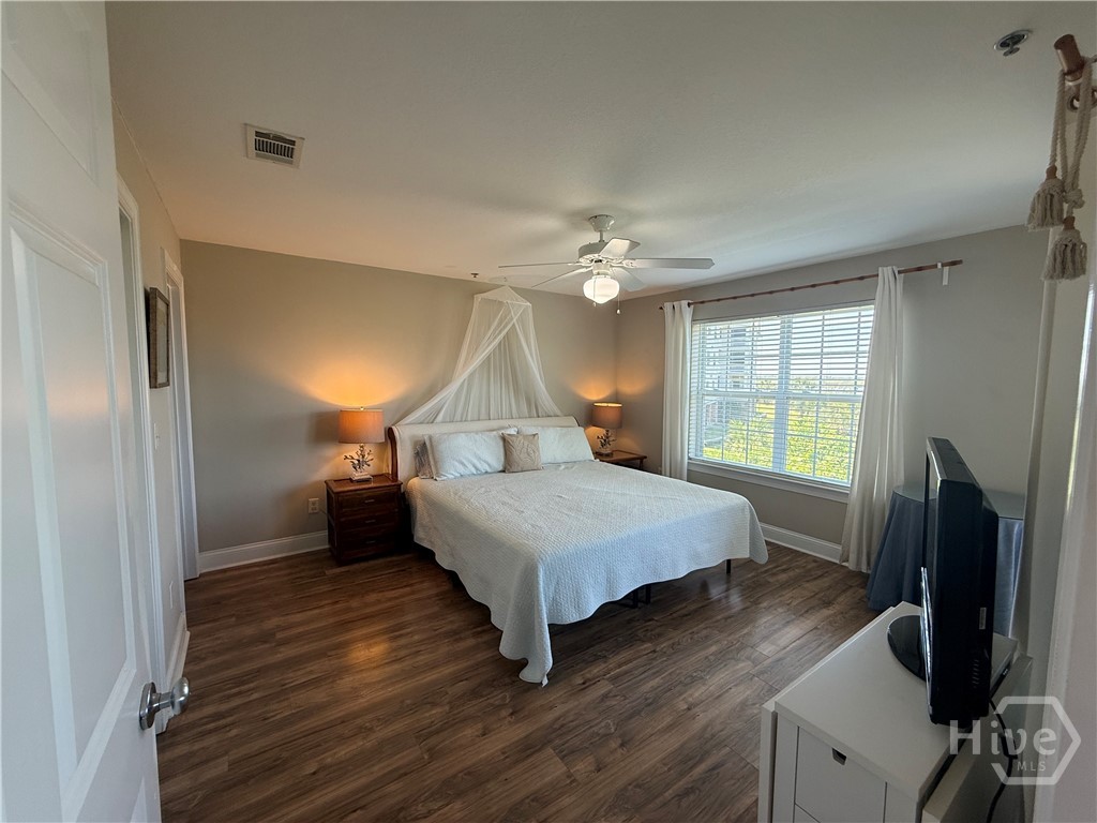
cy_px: 412
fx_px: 444
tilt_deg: -5.2
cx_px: 548
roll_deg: -0.7
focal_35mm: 14
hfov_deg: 102.1
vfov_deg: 85.7
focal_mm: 2.22
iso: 80
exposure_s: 1/120
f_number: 2.2
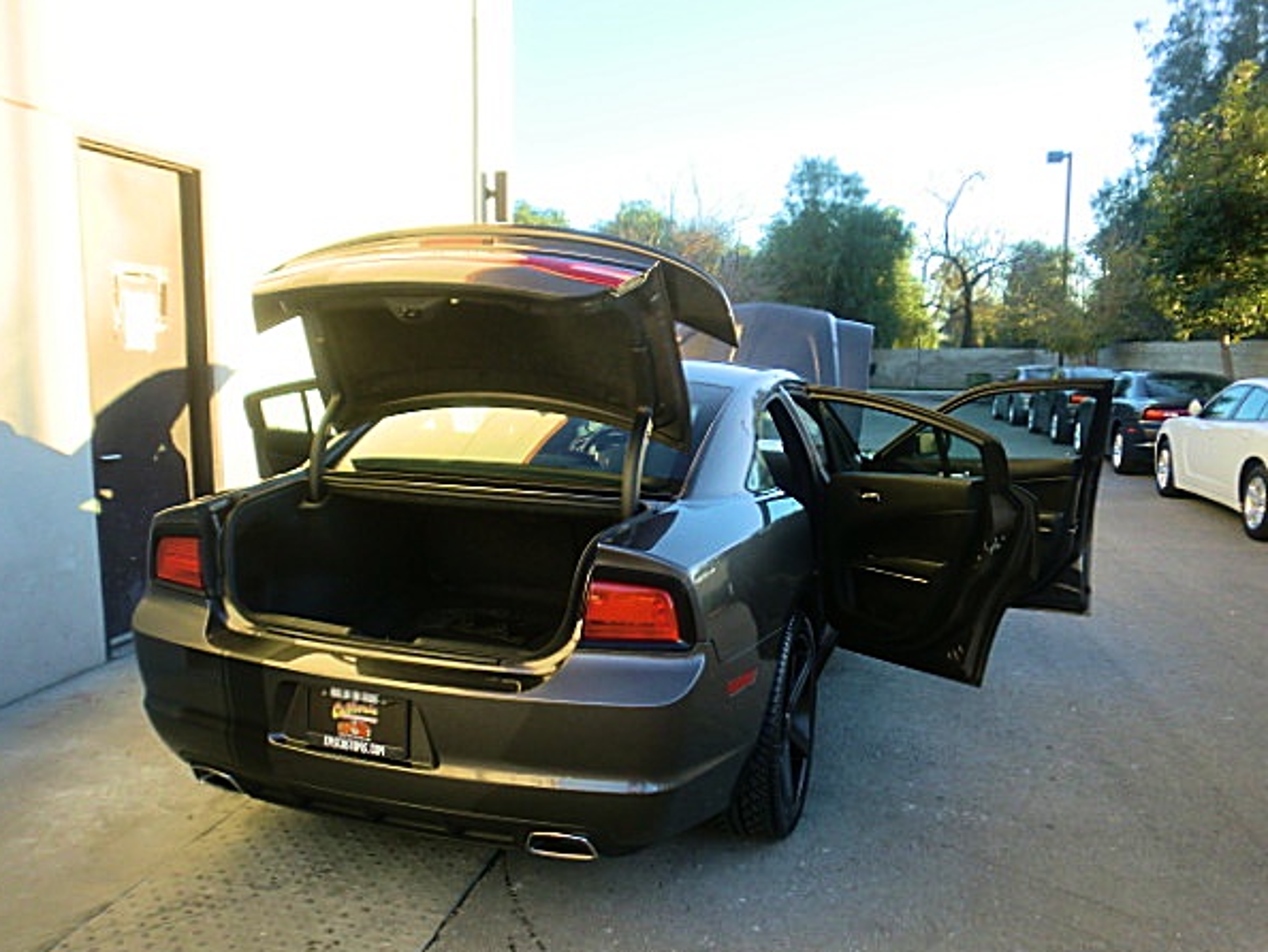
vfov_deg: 49.8
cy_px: 489
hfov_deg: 63.4
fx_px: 1026
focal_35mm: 28
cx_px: 653
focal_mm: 4.65
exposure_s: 1/160
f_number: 2.6
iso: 64
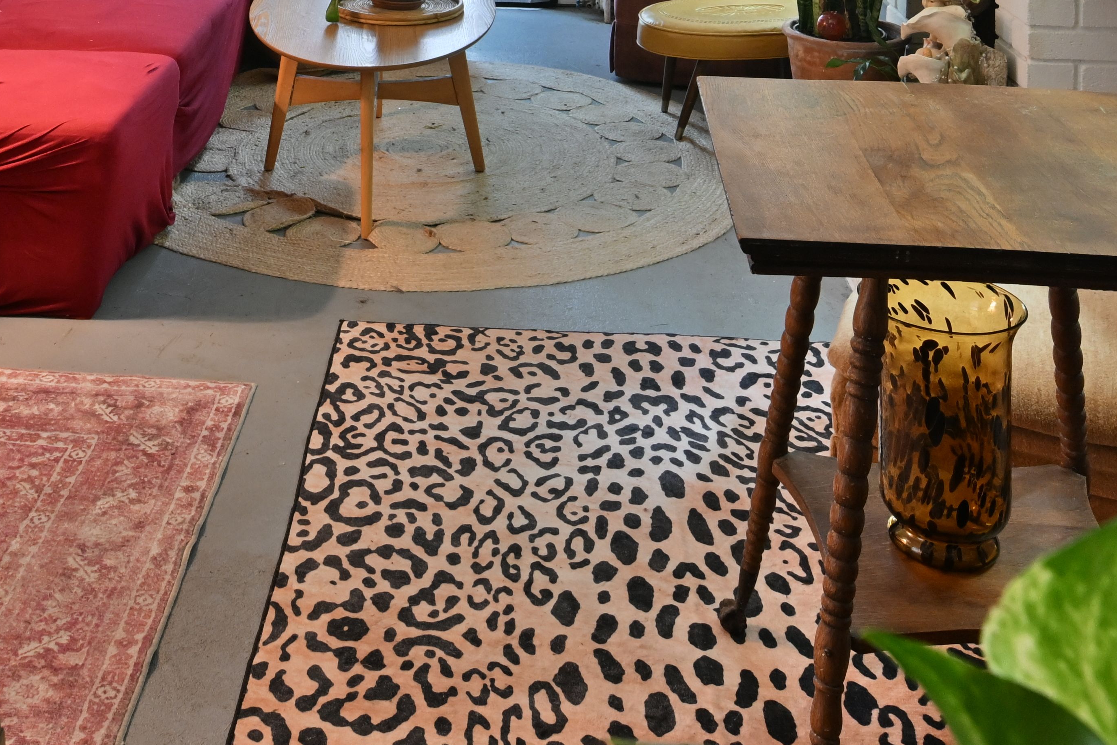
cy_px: -272
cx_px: 326
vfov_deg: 25.0
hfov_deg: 42.7
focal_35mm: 45
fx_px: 1396
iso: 1600
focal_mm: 15
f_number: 7.1
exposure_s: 1/6
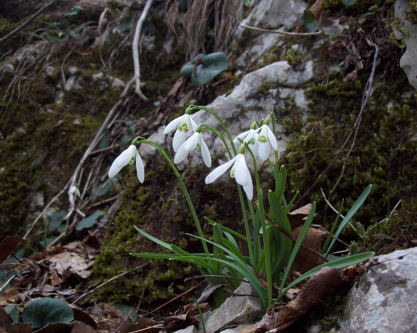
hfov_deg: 39.5
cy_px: 166
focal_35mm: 47
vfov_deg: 32.1
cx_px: 206
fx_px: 580
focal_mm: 7.6
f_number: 3
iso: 80
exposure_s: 1/141
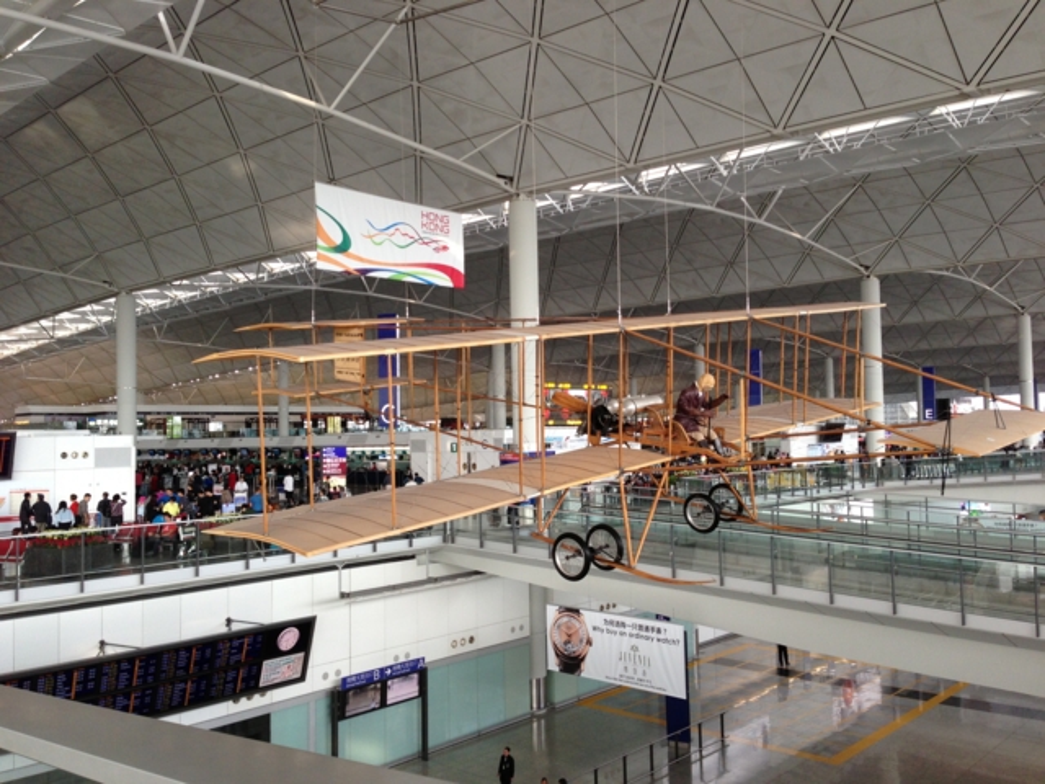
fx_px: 996
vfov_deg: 42.9
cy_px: 392
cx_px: 522
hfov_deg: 55.4
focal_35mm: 33
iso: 64
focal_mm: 4.13
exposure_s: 1/60
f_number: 2.4
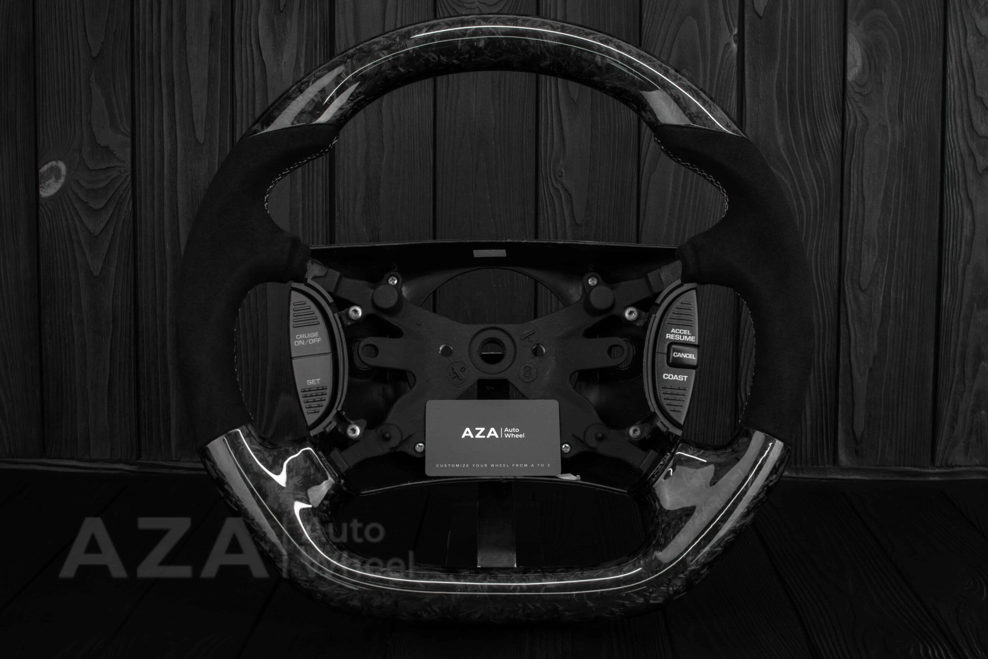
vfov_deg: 25.8
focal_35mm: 52
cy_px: 330
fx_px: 1441
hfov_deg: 37.8
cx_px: 494
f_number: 6.3
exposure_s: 1/125
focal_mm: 35
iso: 500
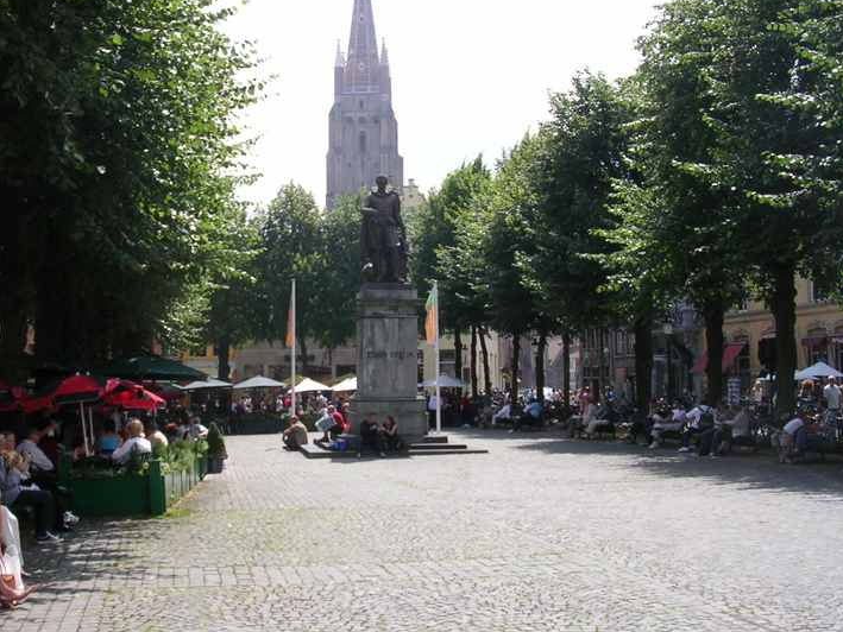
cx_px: 346
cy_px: 304
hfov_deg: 41.9
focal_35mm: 45
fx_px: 1096
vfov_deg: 32.2
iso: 50
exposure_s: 1/210
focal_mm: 5.8
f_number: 5.6
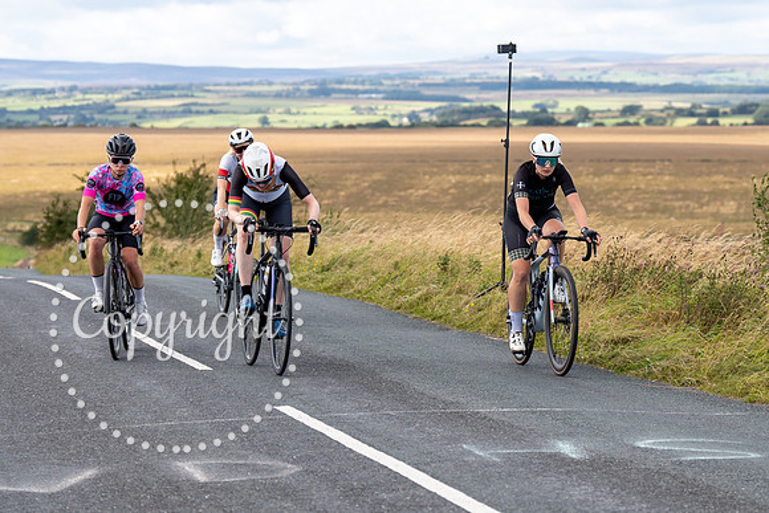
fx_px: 2750
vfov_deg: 10.6
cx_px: 550
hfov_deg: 15.9
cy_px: 146
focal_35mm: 129
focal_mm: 90
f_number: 4
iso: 100
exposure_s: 1/800
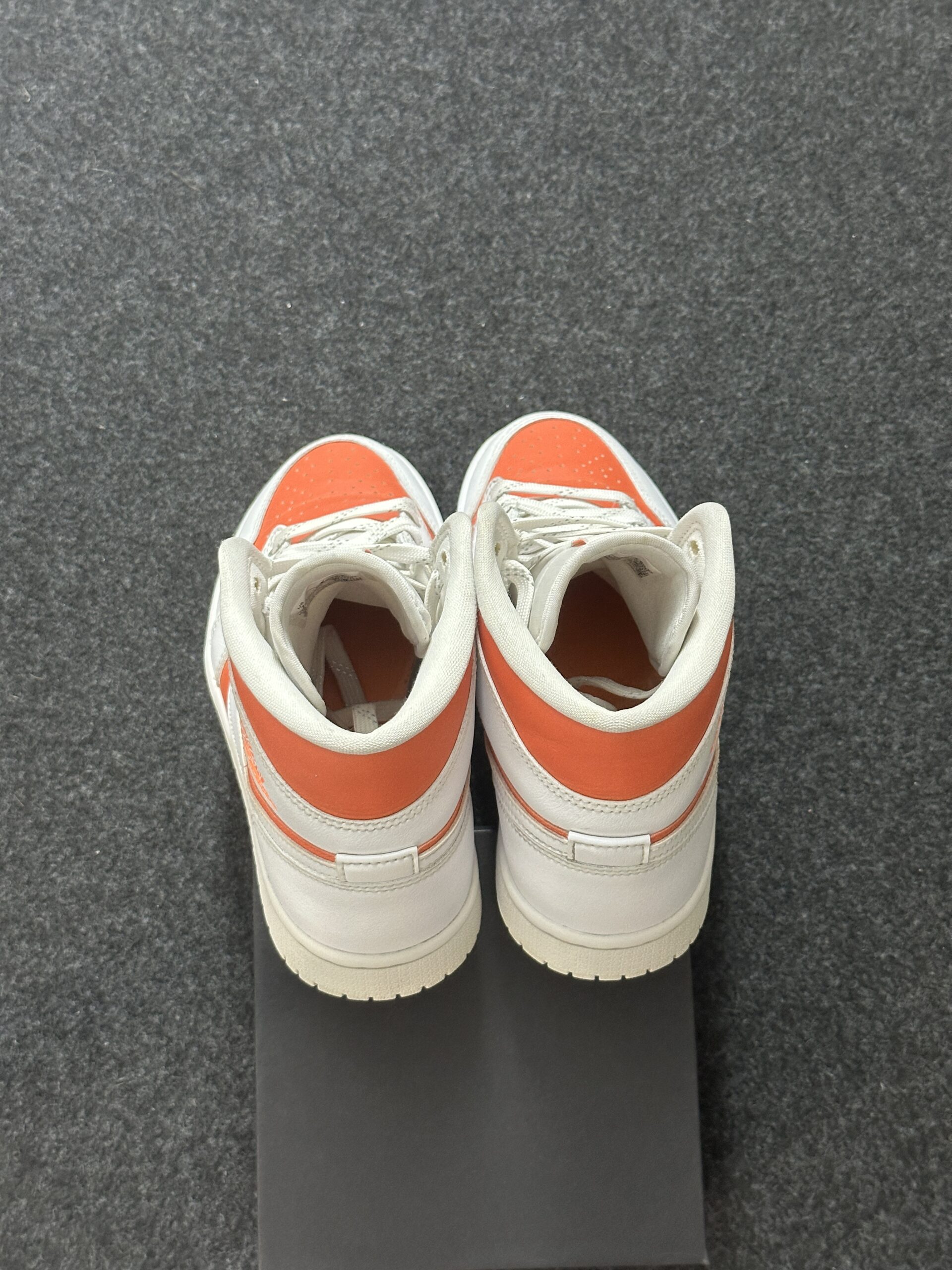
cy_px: 635
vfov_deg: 39.7
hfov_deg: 30.3
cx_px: 476
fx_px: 1760
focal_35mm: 48
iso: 400
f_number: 1.78
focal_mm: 6.86
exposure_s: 1/36
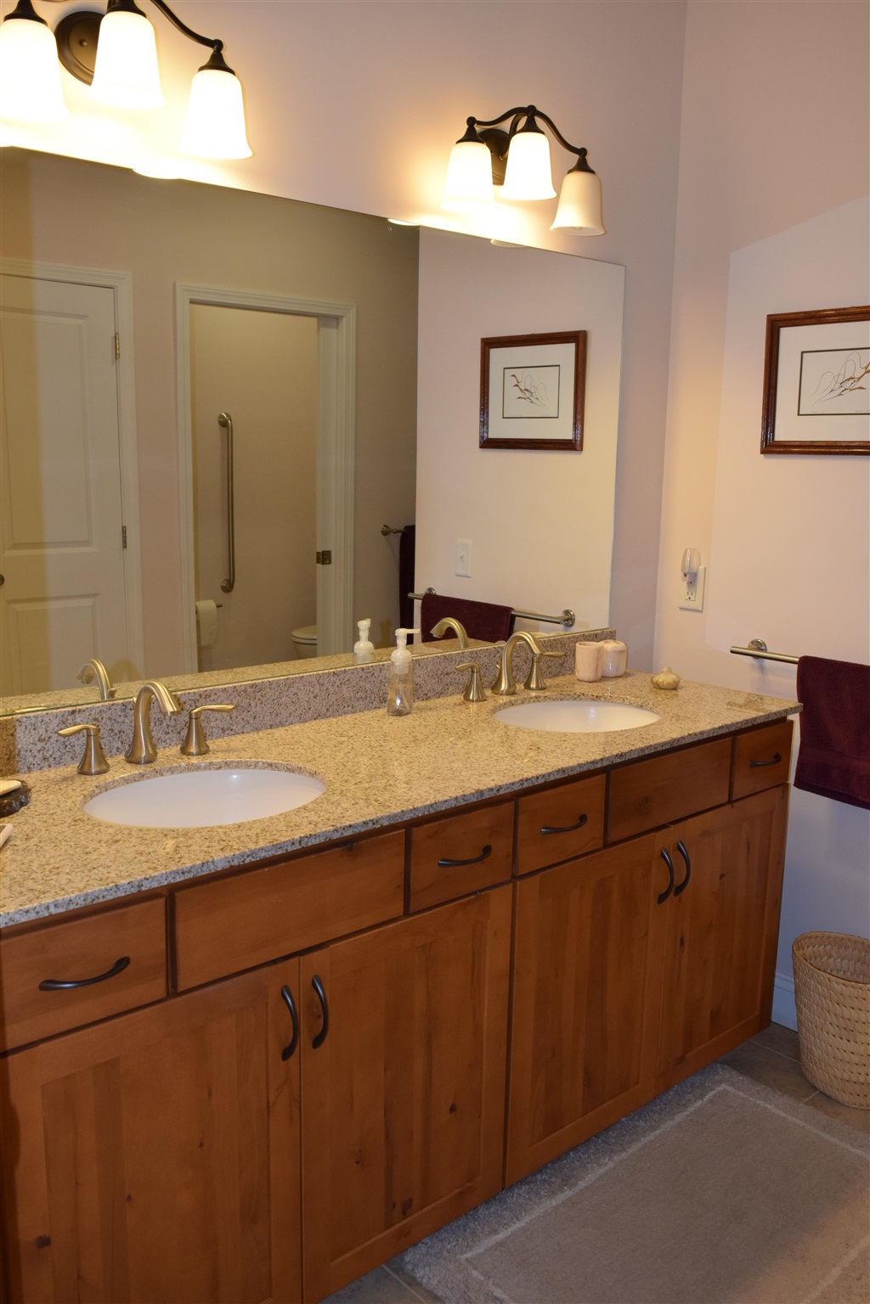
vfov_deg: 61.9
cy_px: 652
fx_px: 1087
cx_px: 435
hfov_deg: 43.6
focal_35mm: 30
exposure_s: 1/125
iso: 800
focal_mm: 20
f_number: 5.6
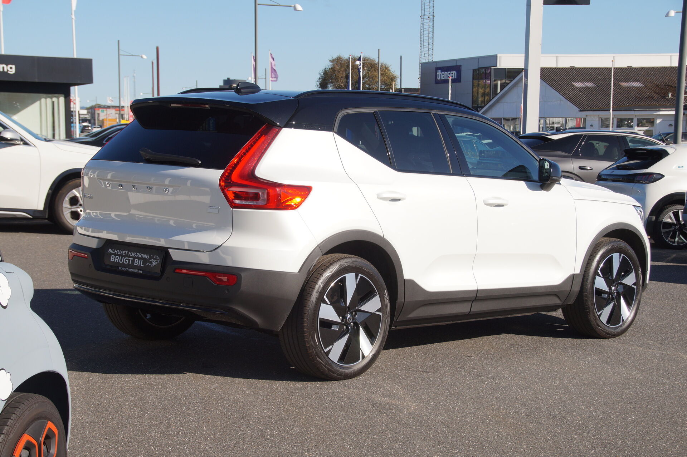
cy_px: 228
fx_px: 1287
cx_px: 344
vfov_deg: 20.1
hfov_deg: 29.9
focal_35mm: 68
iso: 100
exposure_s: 1/250
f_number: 8
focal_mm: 45
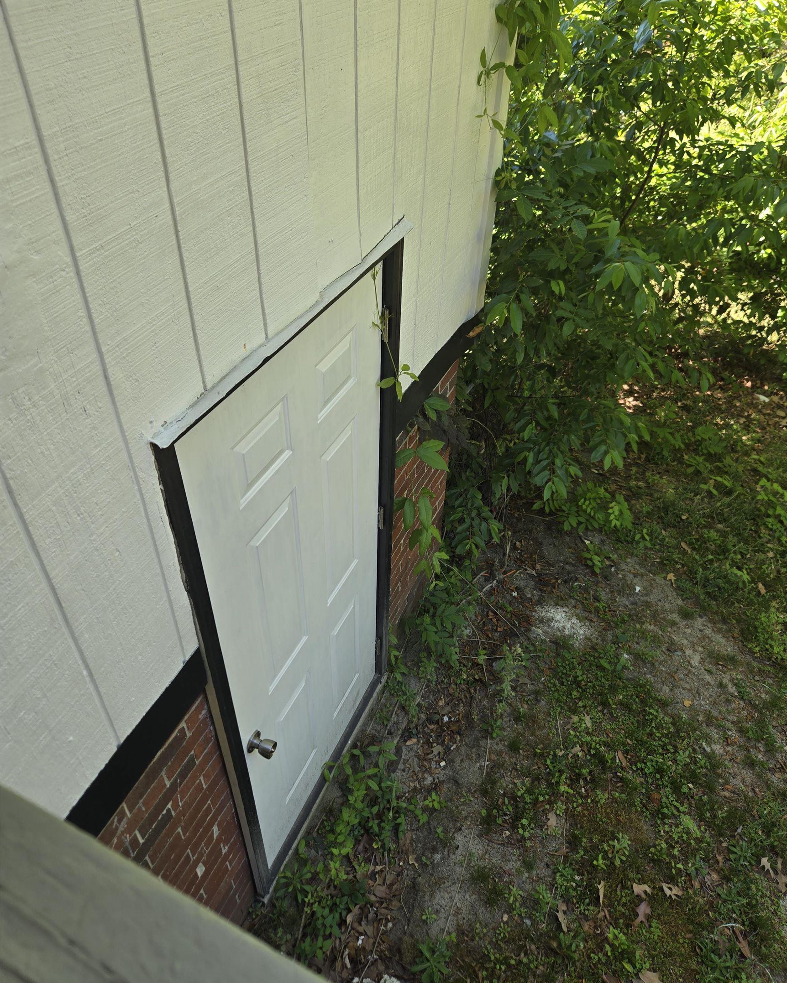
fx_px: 699
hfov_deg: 58.8
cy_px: 459
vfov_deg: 70.2
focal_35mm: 24
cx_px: 393
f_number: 1.8
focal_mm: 5.4
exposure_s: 1/194
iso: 25
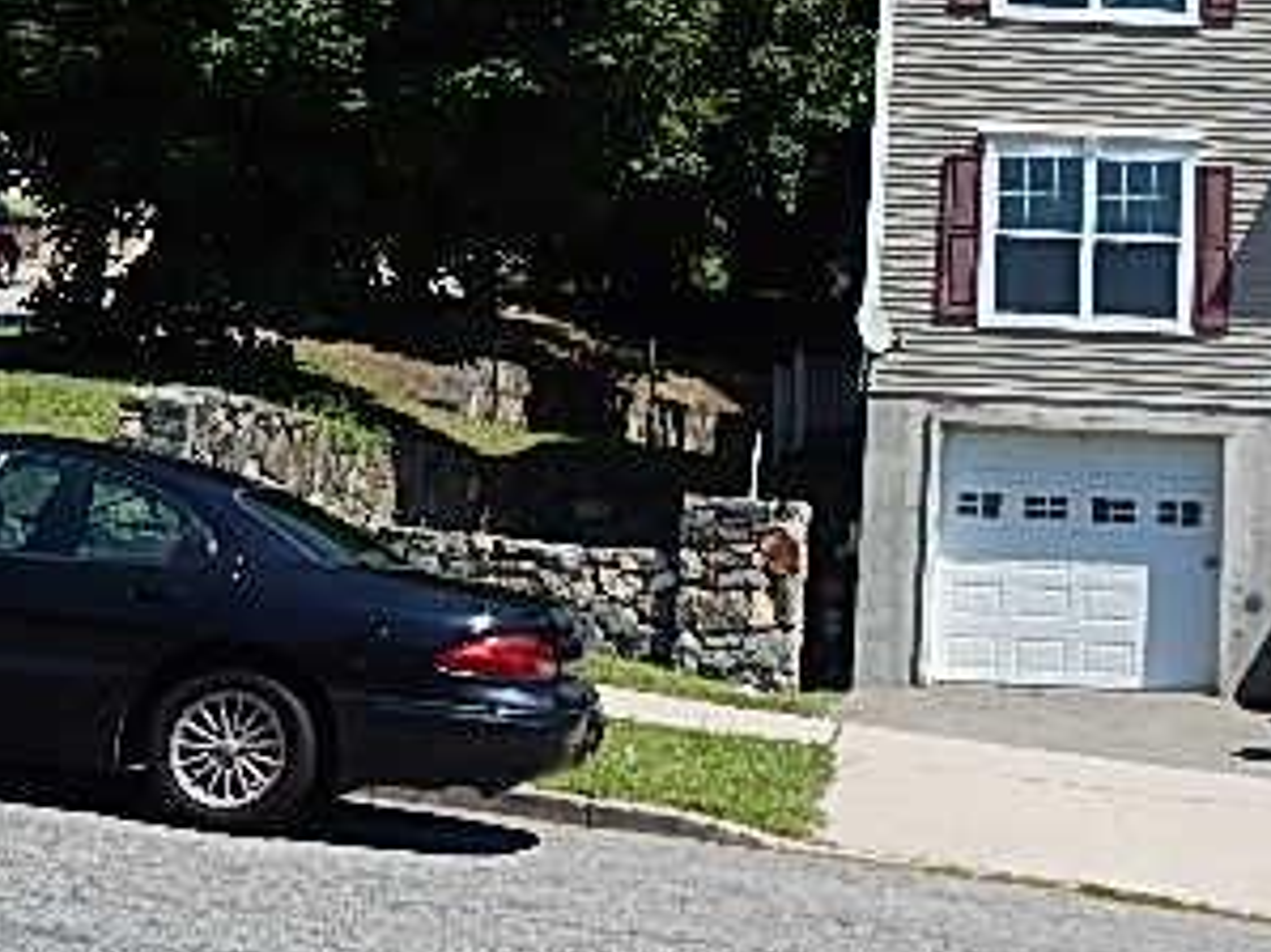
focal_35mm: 75
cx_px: 1046
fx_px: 2753
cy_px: 166
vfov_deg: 19.4
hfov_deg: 25.5
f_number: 3.3
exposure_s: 1/1500
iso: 125
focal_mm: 6.1
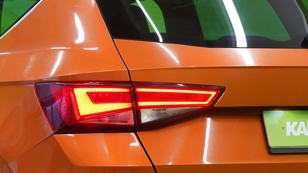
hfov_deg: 10.5
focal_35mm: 204
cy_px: 119
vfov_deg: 5.9
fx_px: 1666
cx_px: 83
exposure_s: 1/30
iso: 400
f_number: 5
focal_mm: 58
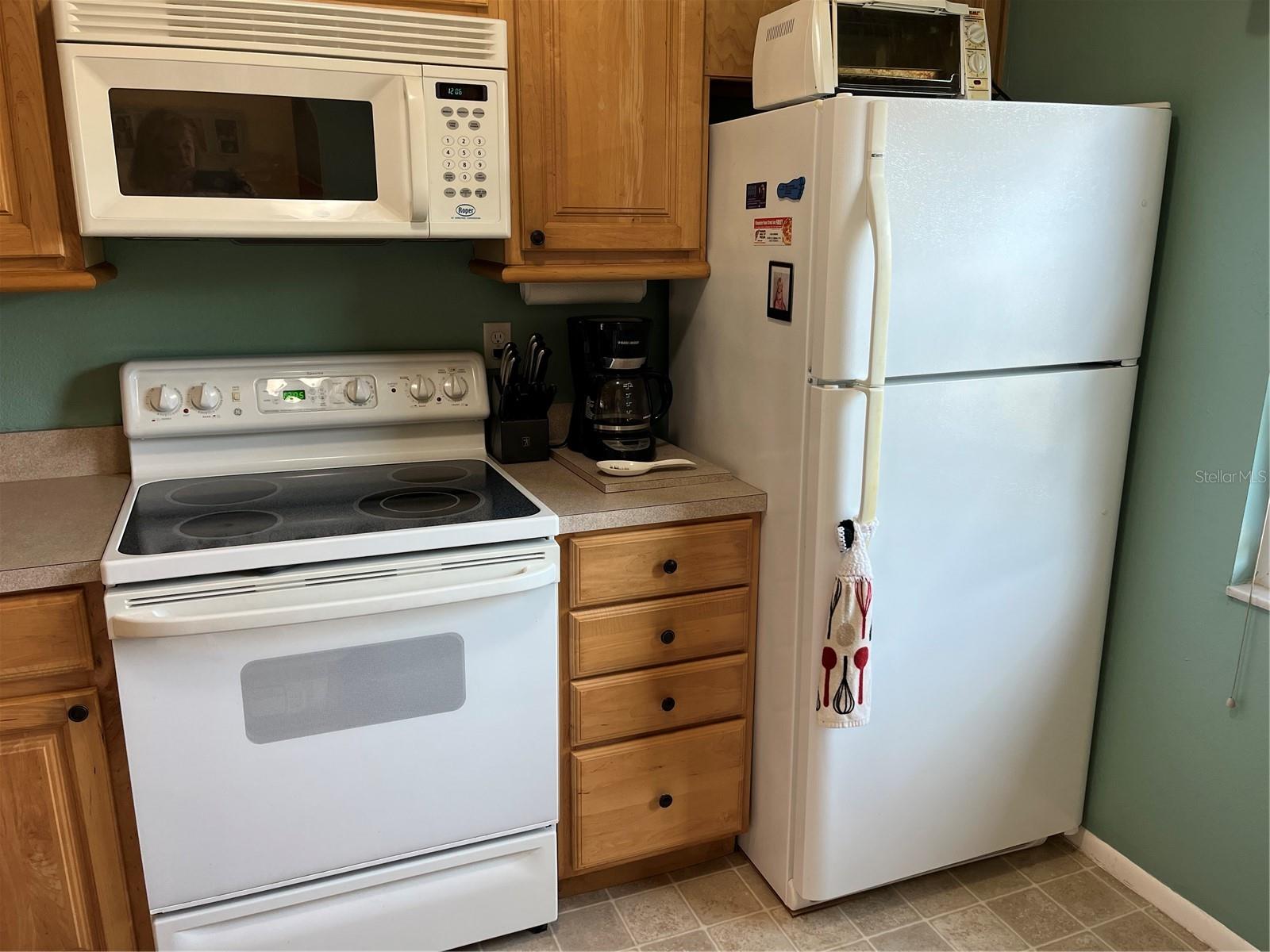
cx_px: 635
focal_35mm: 26
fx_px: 954
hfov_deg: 67.3
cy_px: 476
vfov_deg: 53.1
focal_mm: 5.1
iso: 100
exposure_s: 1/120
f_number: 1.6
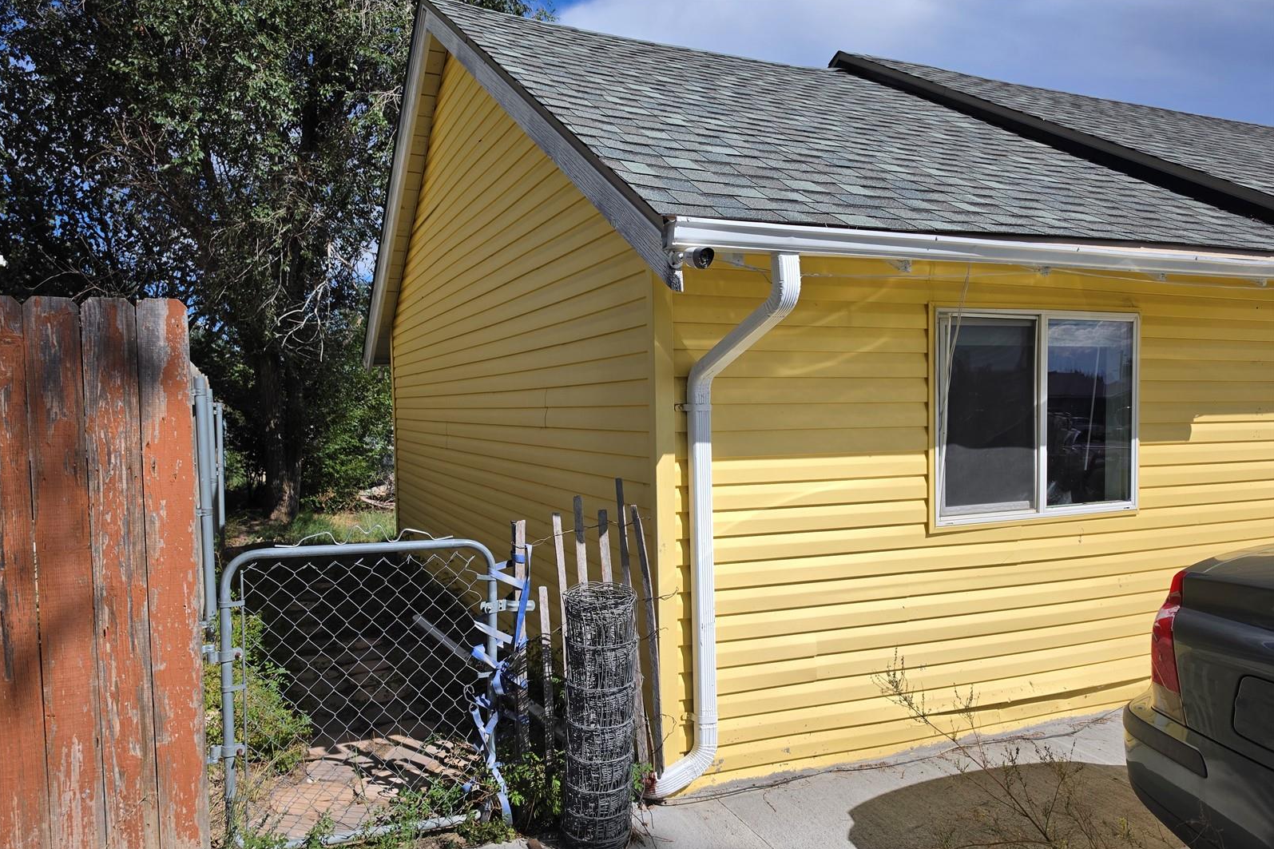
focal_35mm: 24
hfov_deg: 73.7
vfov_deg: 53.0
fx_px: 849
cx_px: 637
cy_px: 475
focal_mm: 6.5
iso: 40
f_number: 1.4
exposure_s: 1/7939
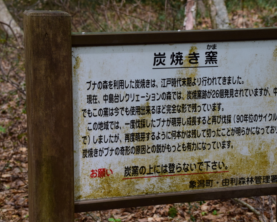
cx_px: 162
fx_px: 730
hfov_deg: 21.5
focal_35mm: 89
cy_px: 111
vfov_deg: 17.3
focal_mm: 52
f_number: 9
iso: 800
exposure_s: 1/320
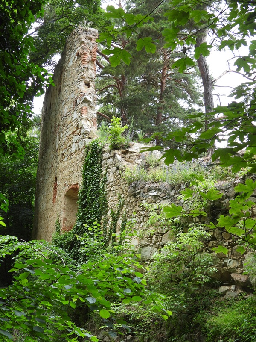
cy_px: 171
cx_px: 128
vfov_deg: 34.9
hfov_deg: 26.6
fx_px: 542
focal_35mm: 55
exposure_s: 1/80
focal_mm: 9.8
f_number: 3.5
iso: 100
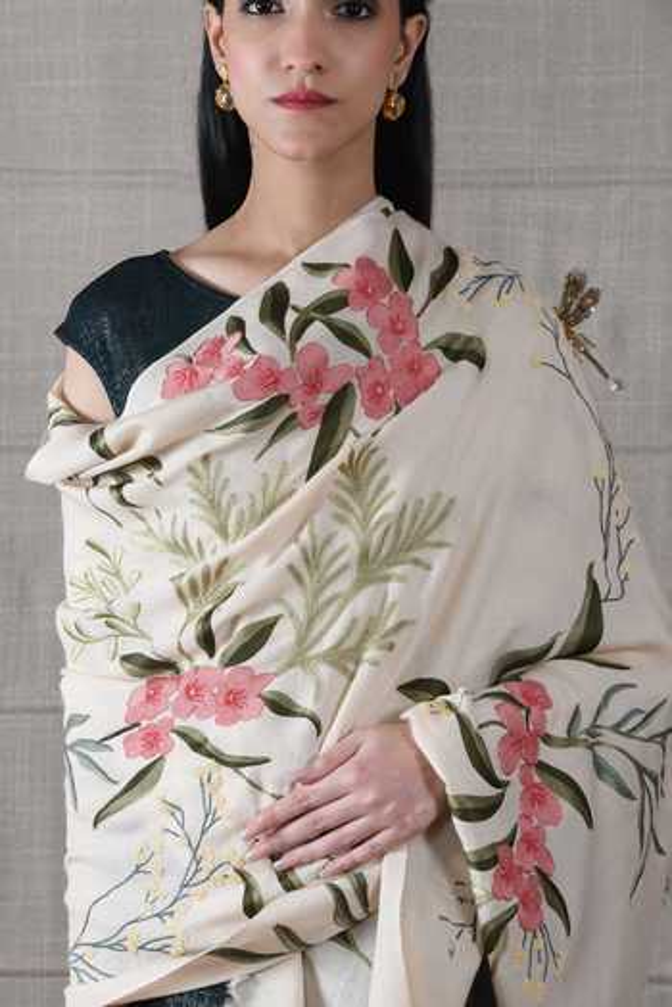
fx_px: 4900
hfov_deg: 7.8
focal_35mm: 175
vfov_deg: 11.7
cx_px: 336
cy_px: 504
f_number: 18
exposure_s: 1/100
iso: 160
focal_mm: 175
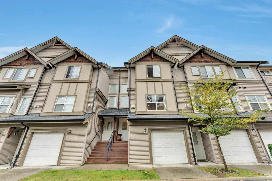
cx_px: 136
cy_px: 90
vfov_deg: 81.2
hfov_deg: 104.3
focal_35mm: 14
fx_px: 106
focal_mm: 14
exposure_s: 1/320
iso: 400
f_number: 8
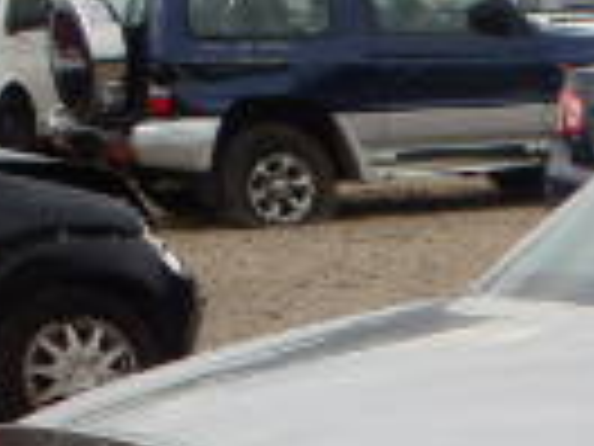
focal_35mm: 145
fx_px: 2488
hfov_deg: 12.2
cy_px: 820
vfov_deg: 9.7
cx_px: 1152
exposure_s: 1/640
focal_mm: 5.4
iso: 125
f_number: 4.1
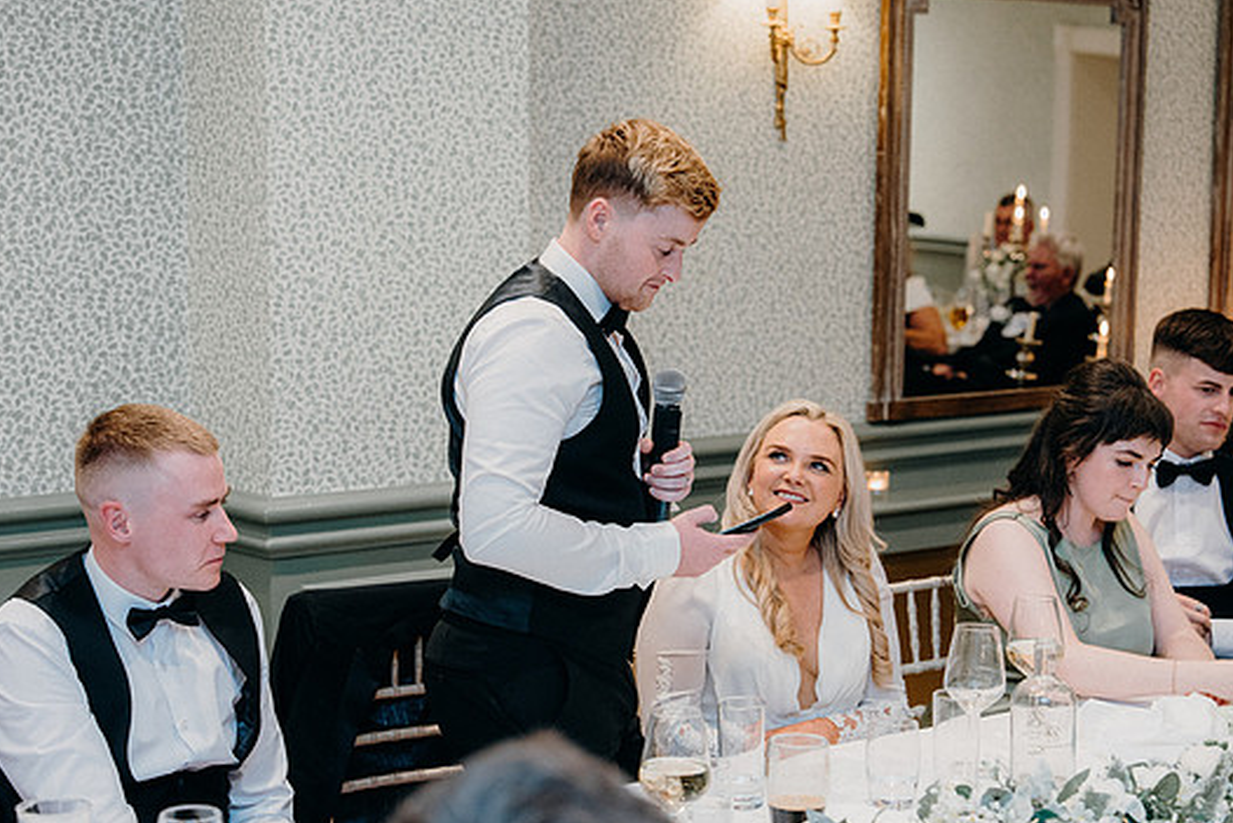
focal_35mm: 75
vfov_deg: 18.2
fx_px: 2569
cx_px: 642
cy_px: 442
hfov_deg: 27.0
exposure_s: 1/160
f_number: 3.5
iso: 2500
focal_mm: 68
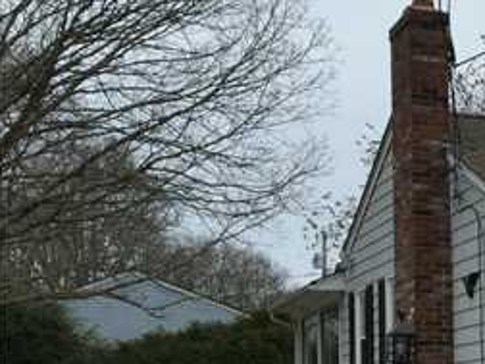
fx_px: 1289
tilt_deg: +1.8
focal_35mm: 92
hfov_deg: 18.4
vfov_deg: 15.8
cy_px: 362
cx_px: 766
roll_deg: +0.8
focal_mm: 4.15
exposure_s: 1/1276
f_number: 2.2
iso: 32
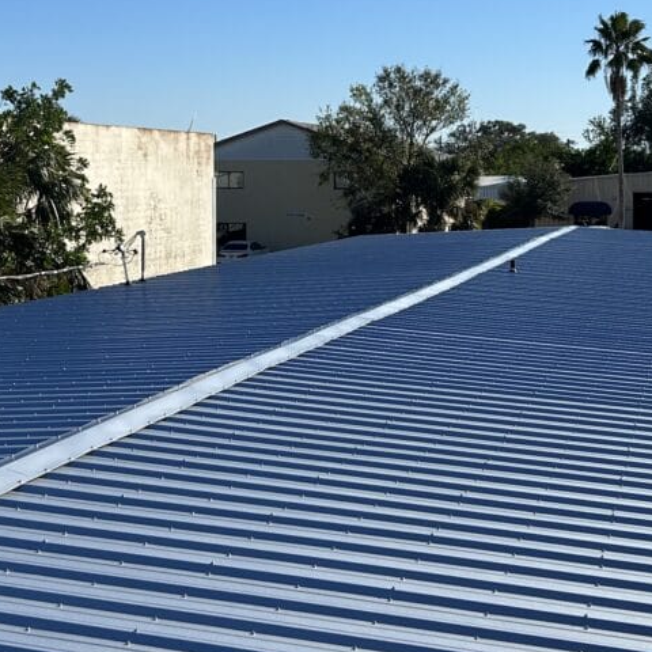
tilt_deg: -1.4
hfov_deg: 25.7
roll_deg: -0.1
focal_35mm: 67
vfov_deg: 25.6
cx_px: 314
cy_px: 225
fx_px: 1428
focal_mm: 5.7
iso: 50
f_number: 1.5
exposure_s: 1/6993
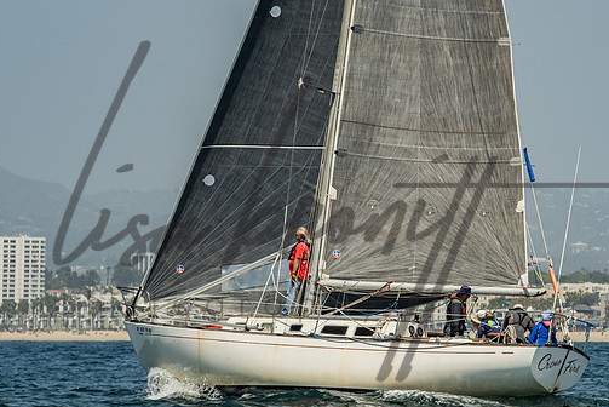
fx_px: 5518
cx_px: 409
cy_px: 206
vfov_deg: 4.2
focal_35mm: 326
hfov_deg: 6.3
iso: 320
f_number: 6.3
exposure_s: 1/1600
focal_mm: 150
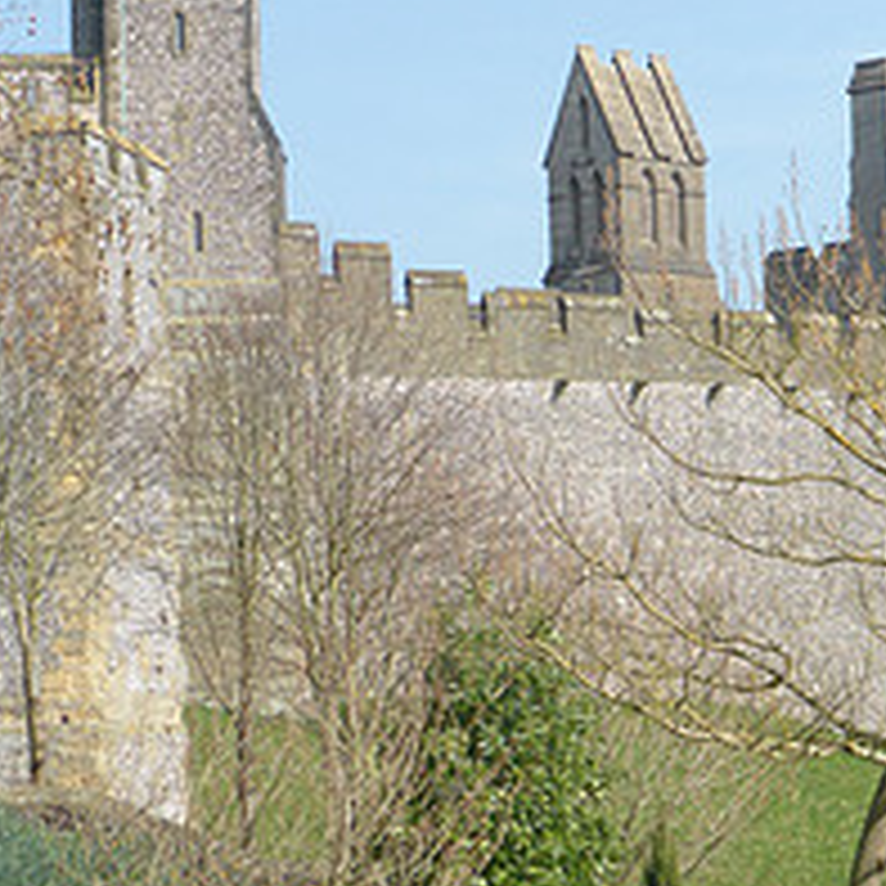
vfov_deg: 12.6
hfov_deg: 12.4
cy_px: 524
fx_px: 3996
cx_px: 1007
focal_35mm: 138
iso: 100
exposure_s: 1/640
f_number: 4.4
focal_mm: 9
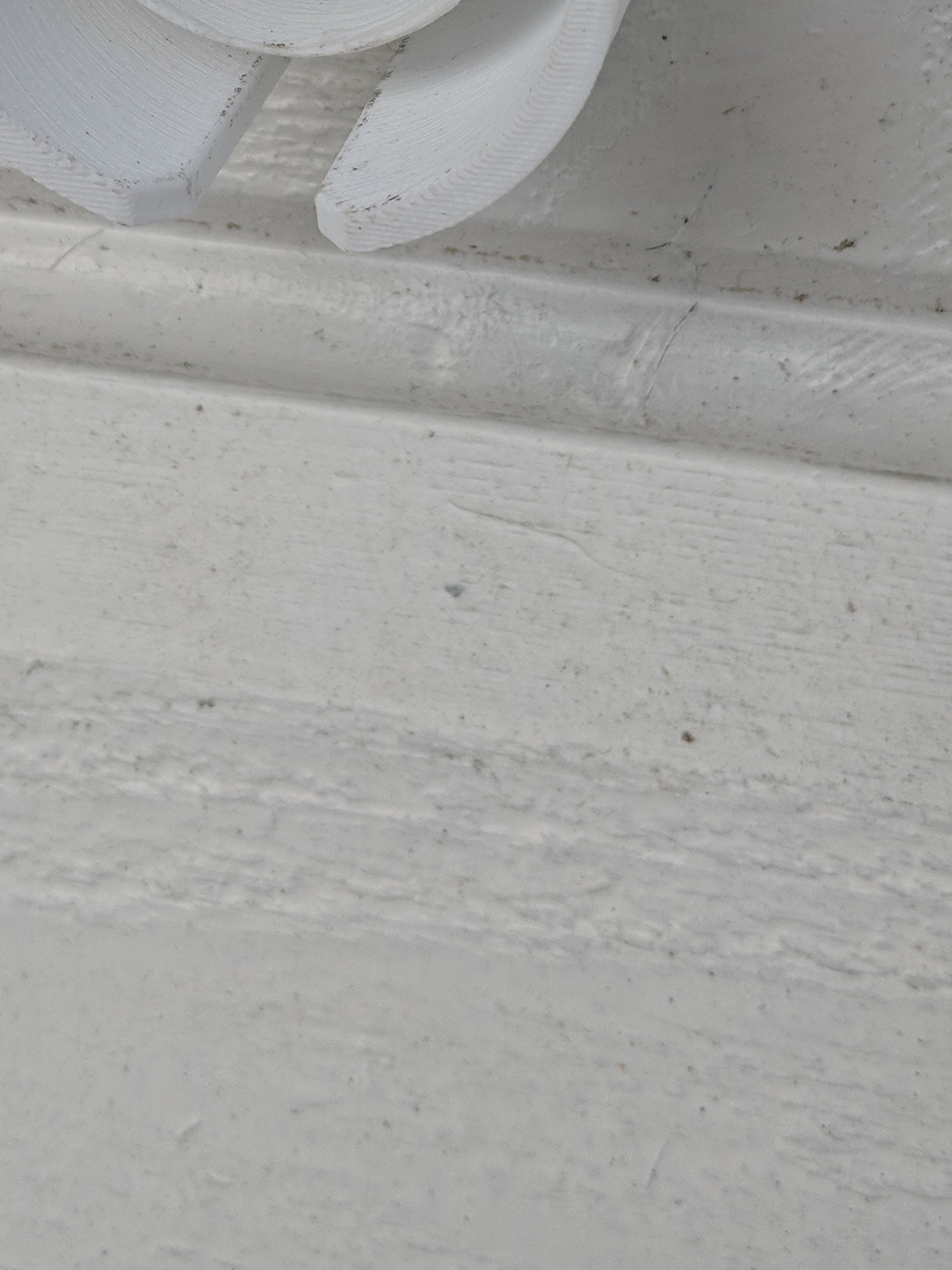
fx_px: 2531
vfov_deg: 26.6
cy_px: 0
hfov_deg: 21.2
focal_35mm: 69
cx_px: 345
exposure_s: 1/1534
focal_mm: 4.44
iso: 51
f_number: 1.8
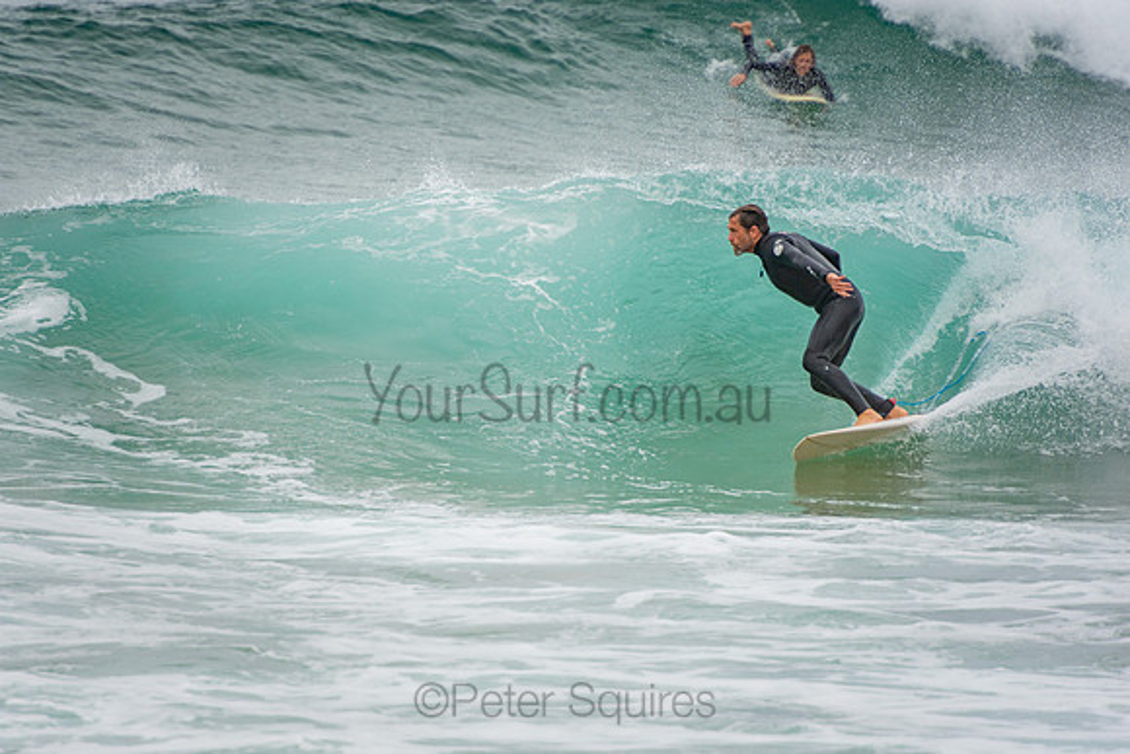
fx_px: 18366
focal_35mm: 585
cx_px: 565
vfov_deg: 2.4
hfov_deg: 3.5
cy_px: 377
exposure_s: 1/1600
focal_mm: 390
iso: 250
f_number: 5.6
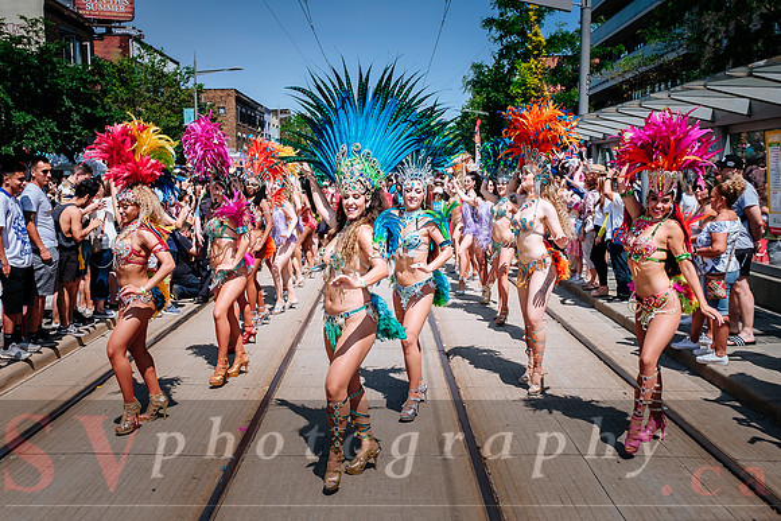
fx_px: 719
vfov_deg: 39.8
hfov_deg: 56.9
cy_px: 280
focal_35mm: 33
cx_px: 360
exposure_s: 1/1600
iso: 200
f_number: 4
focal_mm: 19.4
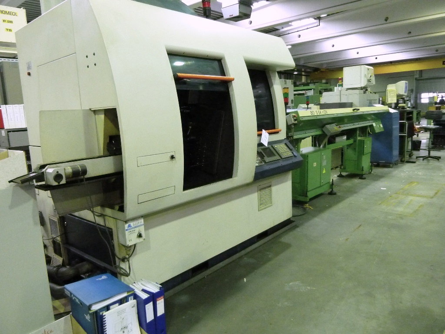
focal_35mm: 25
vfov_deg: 54.9
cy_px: 167
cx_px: 222
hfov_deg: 69.4
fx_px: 321
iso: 800
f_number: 3.3
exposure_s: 1/30
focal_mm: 4.1
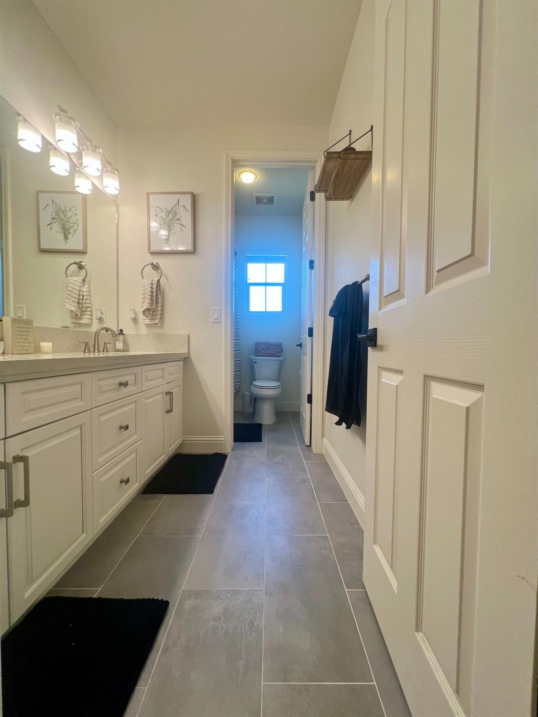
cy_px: 358
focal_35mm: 13
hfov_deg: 89.9
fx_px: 269
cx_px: 269
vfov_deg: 106.2
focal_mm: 1.57
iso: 100
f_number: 1.8
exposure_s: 1/120
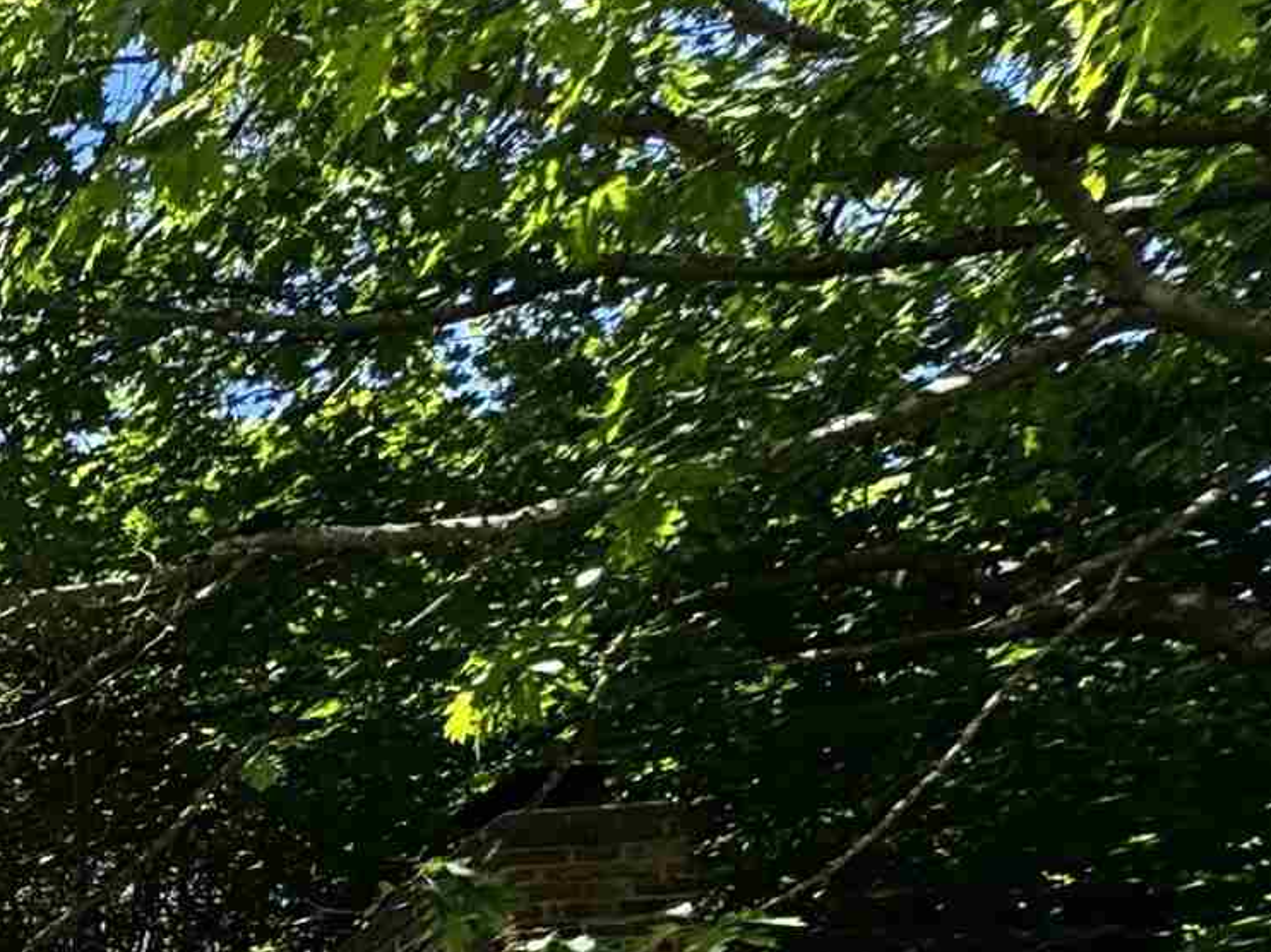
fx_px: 2129
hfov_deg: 19.3
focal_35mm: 58
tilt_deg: +7.9
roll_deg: -1.3
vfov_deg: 18.8
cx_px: -1266
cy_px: 1760
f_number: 2.2
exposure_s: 1/448
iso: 40
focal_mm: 2.22
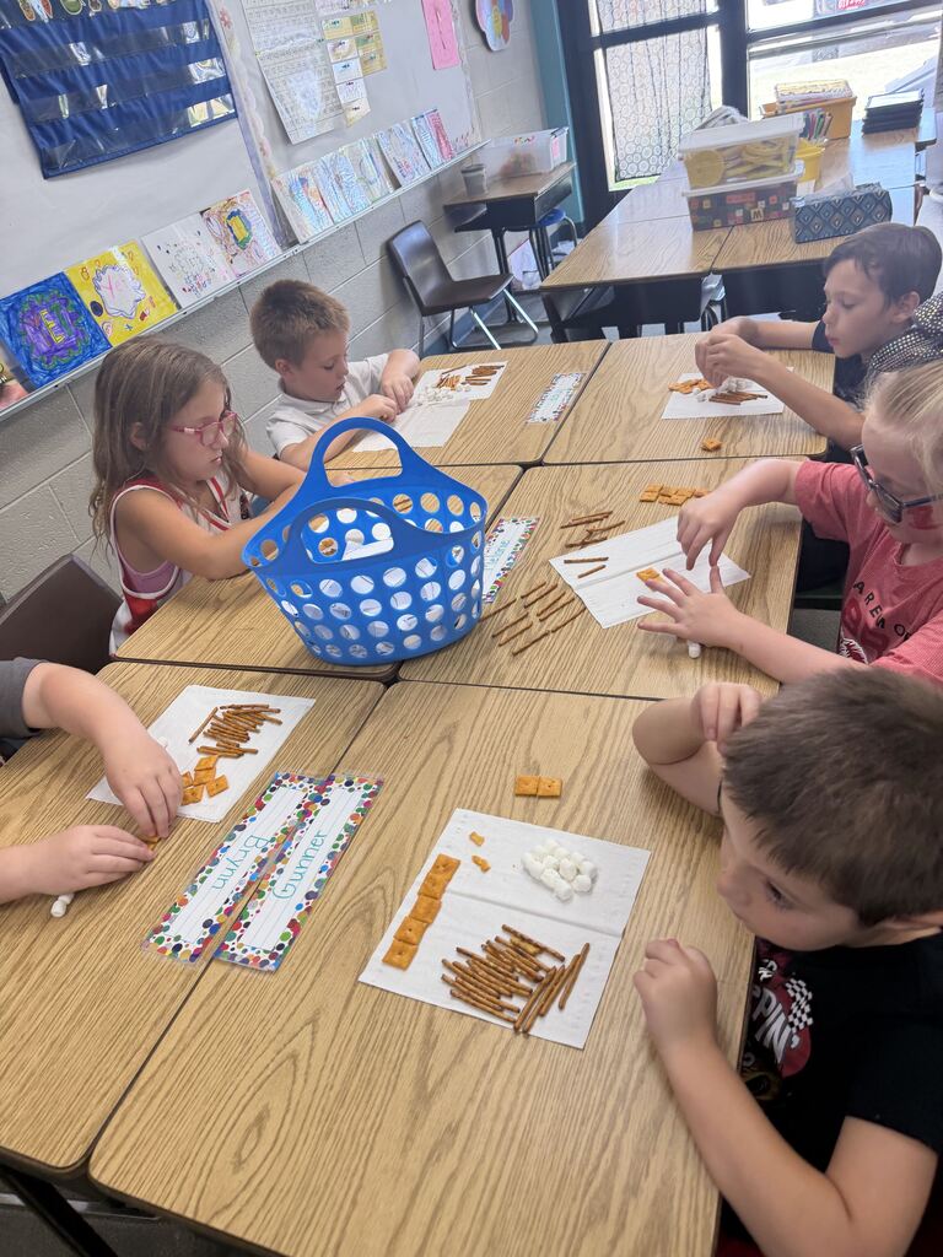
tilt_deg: -27.1
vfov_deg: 71.6
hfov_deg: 56.8
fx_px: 872
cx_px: 472
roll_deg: +12.2
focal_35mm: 24
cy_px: 628
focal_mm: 6.76
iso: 100
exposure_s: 1/120
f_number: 1.78
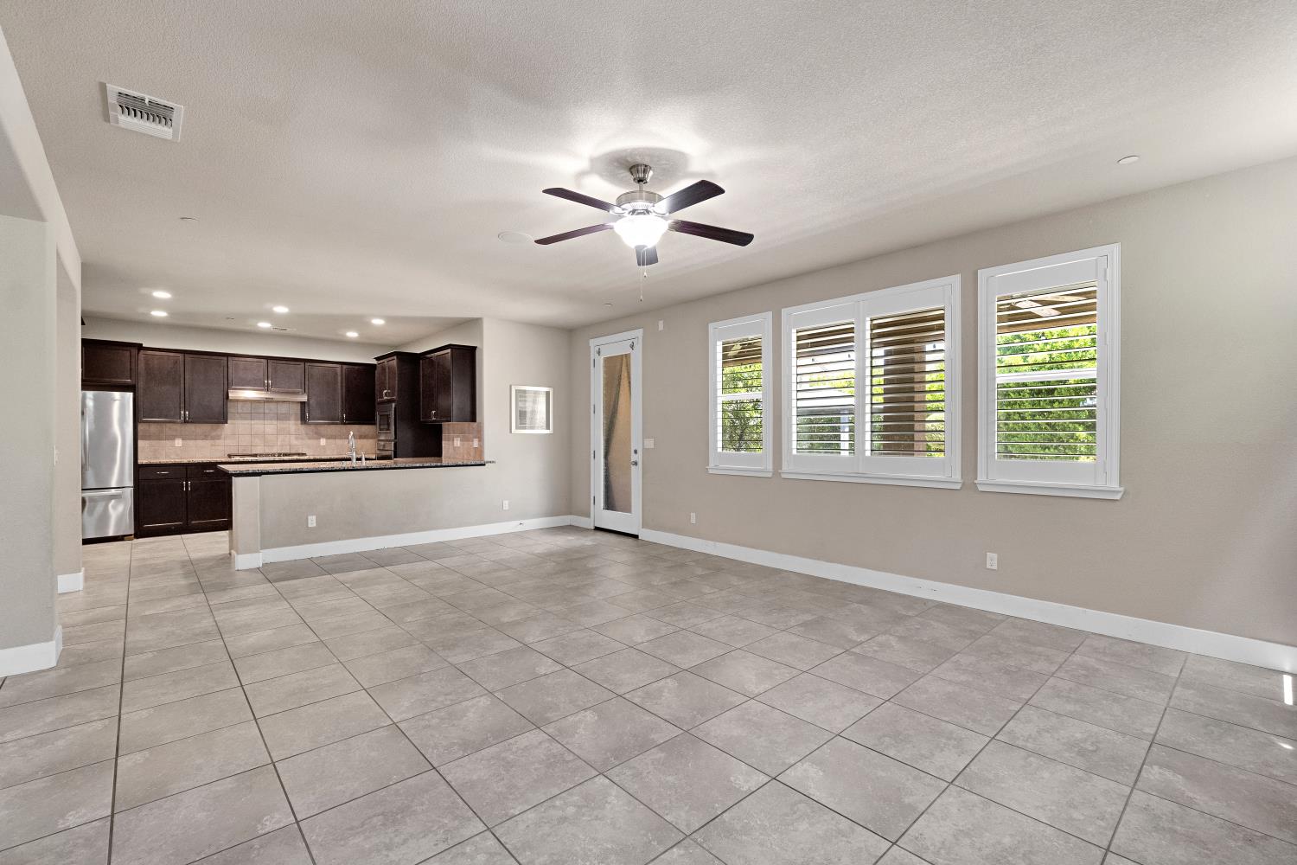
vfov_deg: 77.3
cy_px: 432
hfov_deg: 100.4
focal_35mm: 15
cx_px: 648
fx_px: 540
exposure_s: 1/8
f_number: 8
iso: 320
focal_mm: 10
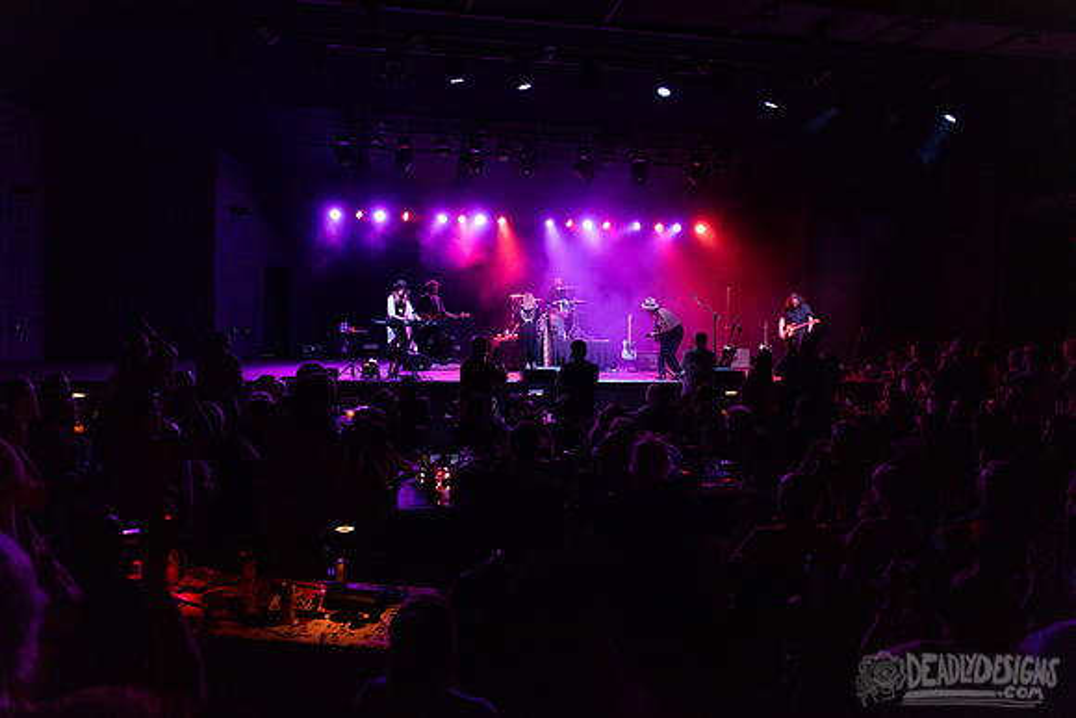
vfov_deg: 48.0
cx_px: 538
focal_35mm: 27
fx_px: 807
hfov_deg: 67.4
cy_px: 359
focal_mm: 27
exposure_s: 1/400
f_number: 3.2
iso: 2500
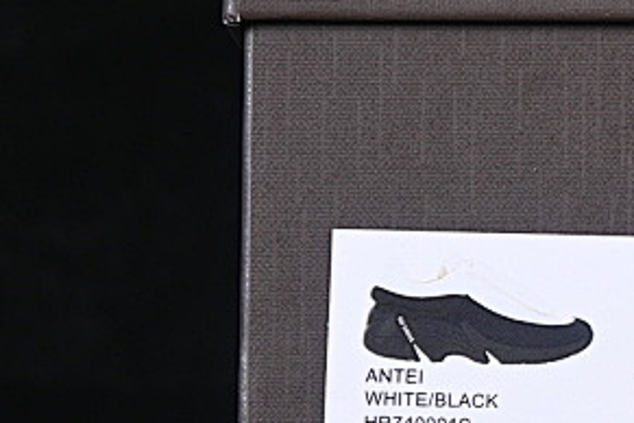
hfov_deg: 7.3
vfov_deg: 4.9
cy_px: 83
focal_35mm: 278
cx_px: 967
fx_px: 4896
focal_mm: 50
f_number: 6.3
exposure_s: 1/80
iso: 160
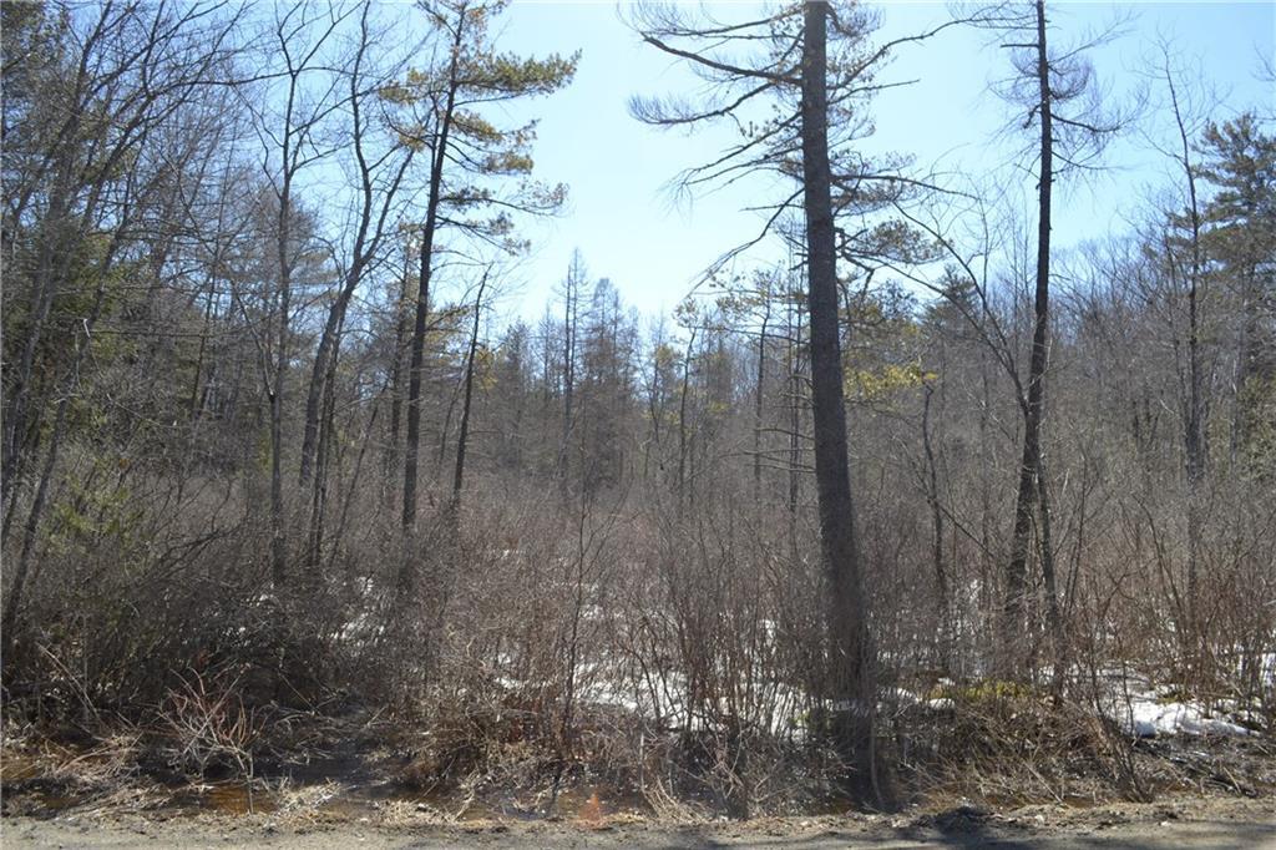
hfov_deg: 67.4
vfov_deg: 47.9
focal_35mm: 27
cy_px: 425
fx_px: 957
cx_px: 638
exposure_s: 1/200
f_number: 7.1
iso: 100
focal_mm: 18
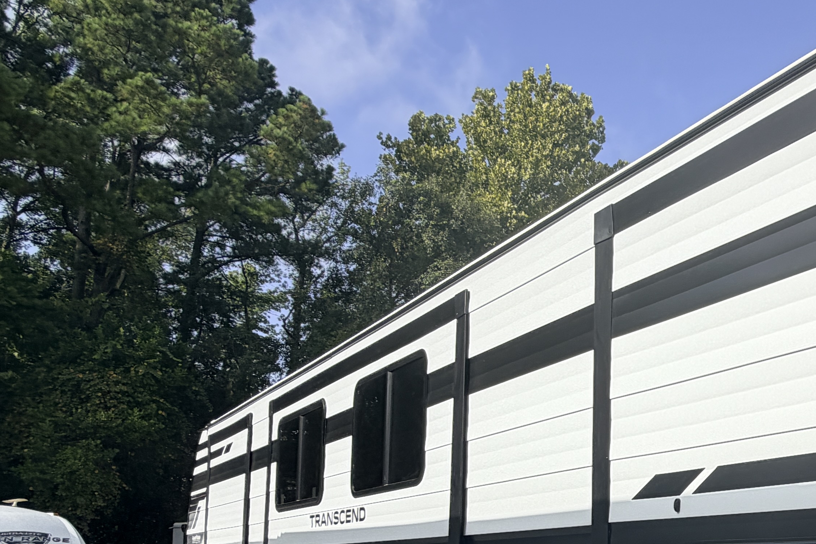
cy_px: 479
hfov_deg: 44.8
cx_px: 797
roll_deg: +0.7
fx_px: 839
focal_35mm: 37
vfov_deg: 34.2
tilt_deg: +5.5
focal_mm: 2.22
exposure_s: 1/789
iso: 20
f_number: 2.2
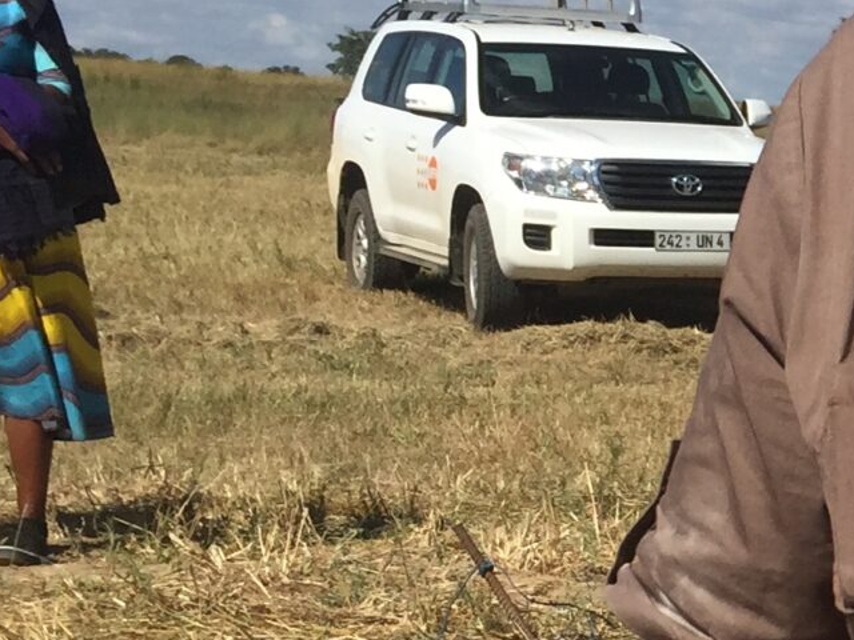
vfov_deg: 12.7
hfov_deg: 14.9
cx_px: 1504
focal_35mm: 116
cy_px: 447
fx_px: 2862
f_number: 2.2
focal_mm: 4.15
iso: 32
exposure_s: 1/3049
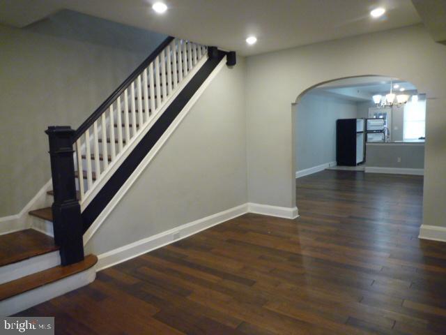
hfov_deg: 69.4
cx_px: 223
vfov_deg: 54.9
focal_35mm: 25
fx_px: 322
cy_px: 168
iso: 320
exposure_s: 1/30
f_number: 2.8
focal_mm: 4.4
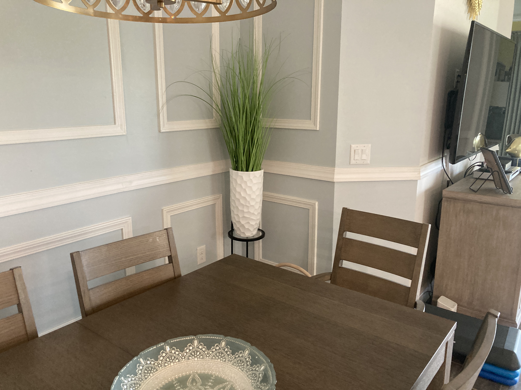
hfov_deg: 63.4
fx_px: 421
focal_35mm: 28
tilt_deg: -12.7
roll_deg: -0.4
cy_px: 195
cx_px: 260
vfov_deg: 49.7
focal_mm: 3.99
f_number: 1.8
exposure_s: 1/40
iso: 250
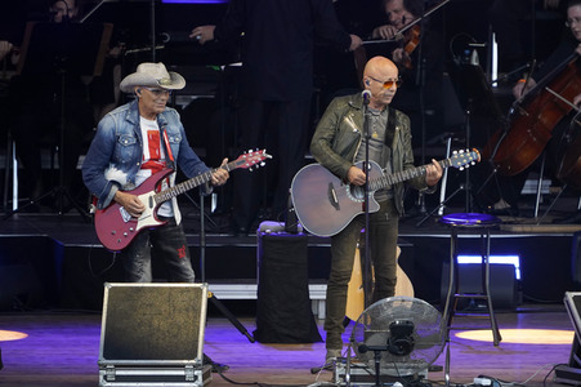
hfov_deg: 3.4
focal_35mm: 600
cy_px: 194
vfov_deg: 2.3
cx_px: 290
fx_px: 9676
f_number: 6.3
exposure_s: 1/500
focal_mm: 600
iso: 2500
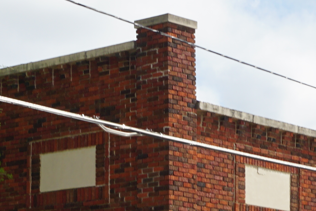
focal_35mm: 157
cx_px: 168
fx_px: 1378
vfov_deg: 8.6
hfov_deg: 13.1
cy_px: 277
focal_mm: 24
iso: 100
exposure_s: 1/125
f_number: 11
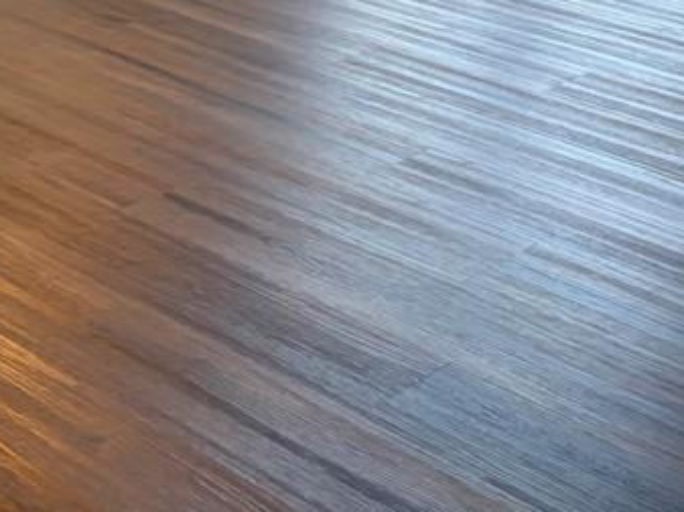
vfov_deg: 16.8
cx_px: -20
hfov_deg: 23.6
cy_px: -263
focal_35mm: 79
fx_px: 1559
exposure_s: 1/120
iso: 250
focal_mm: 5.96
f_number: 1.6
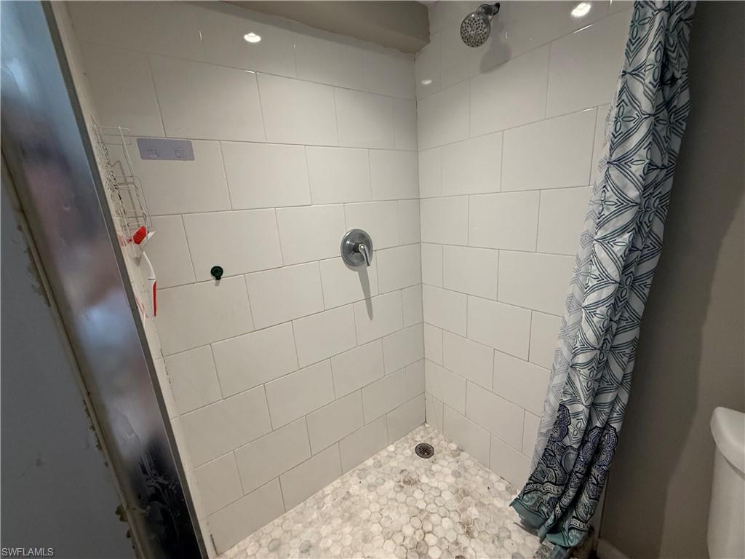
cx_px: 372
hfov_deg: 102.1
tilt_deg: -14.5
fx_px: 301
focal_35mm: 14
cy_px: 280
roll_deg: +4.7
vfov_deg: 85.7
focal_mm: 2.22
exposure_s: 1/120
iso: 320
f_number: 2.2
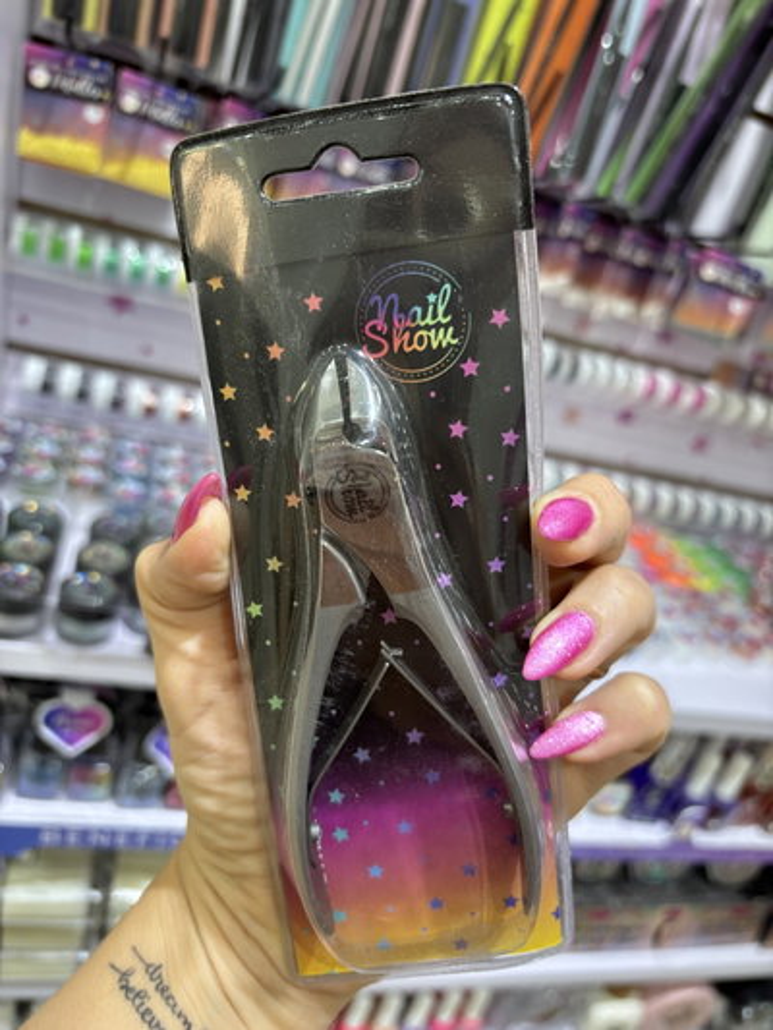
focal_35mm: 26
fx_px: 774
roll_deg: -18.7
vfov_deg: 67.3
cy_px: 515
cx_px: 386
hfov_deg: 53.1
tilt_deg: -26.7
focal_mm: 5.96
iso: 125
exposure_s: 1/100
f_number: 1.6
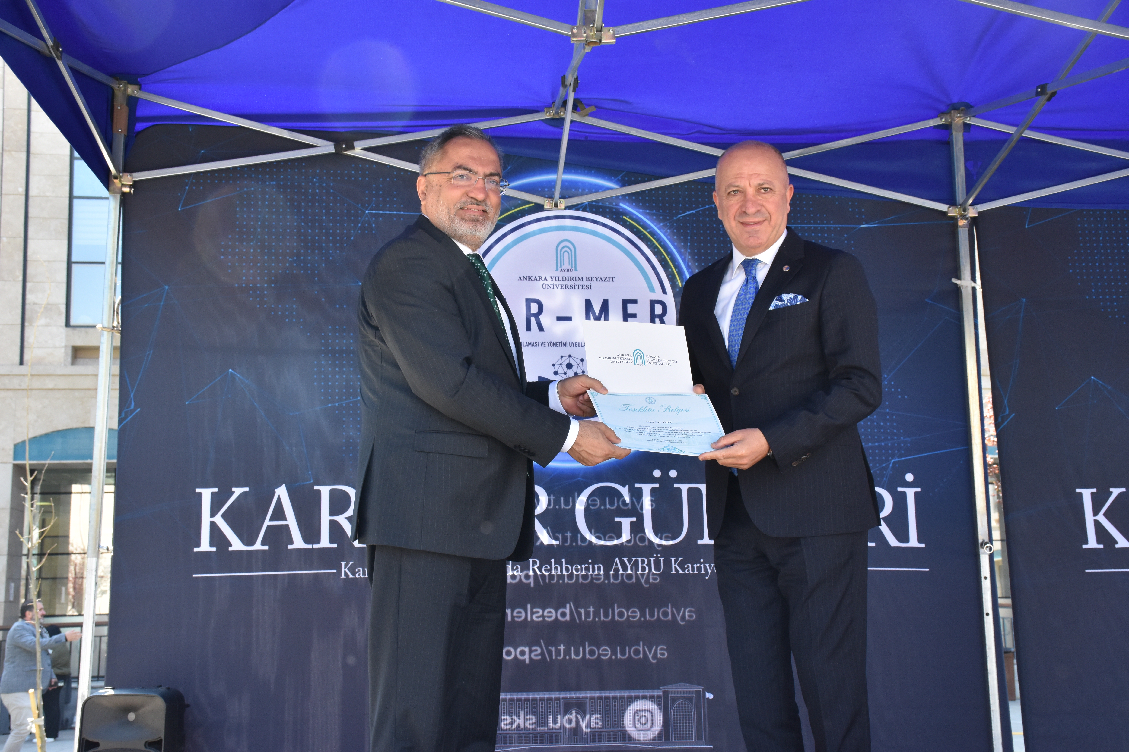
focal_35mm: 45
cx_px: 564
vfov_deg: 29.9
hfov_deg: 43.6
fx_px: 1411
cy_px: 376
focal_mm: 30
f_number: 9
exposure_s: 1/320
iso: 1000
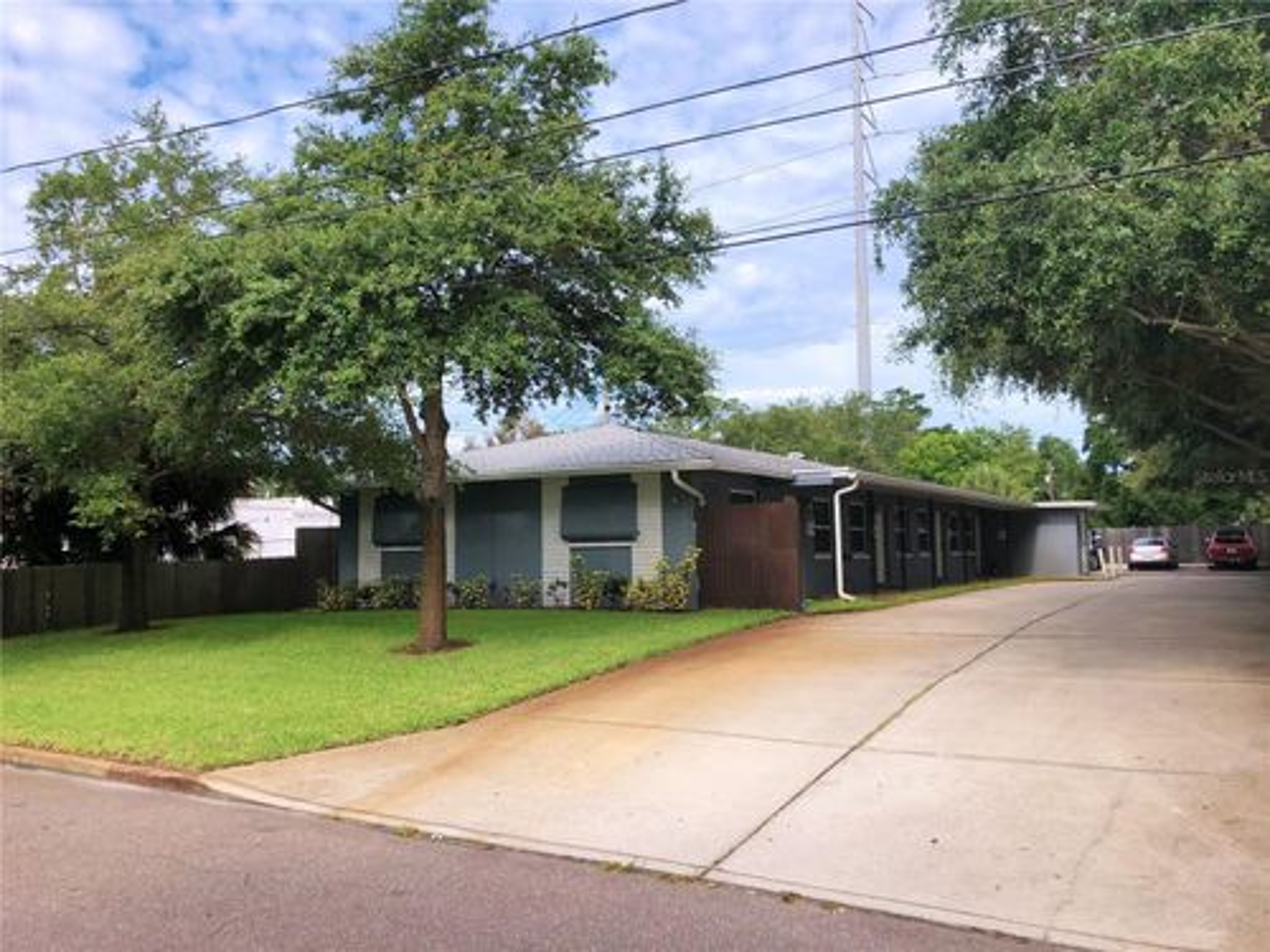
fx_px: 1027
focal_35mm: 28
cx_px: 635
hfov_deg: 63.4
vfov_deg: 49.7
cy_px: 476
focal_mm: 3.99
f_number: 1.8
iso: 20
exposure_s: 1/1215
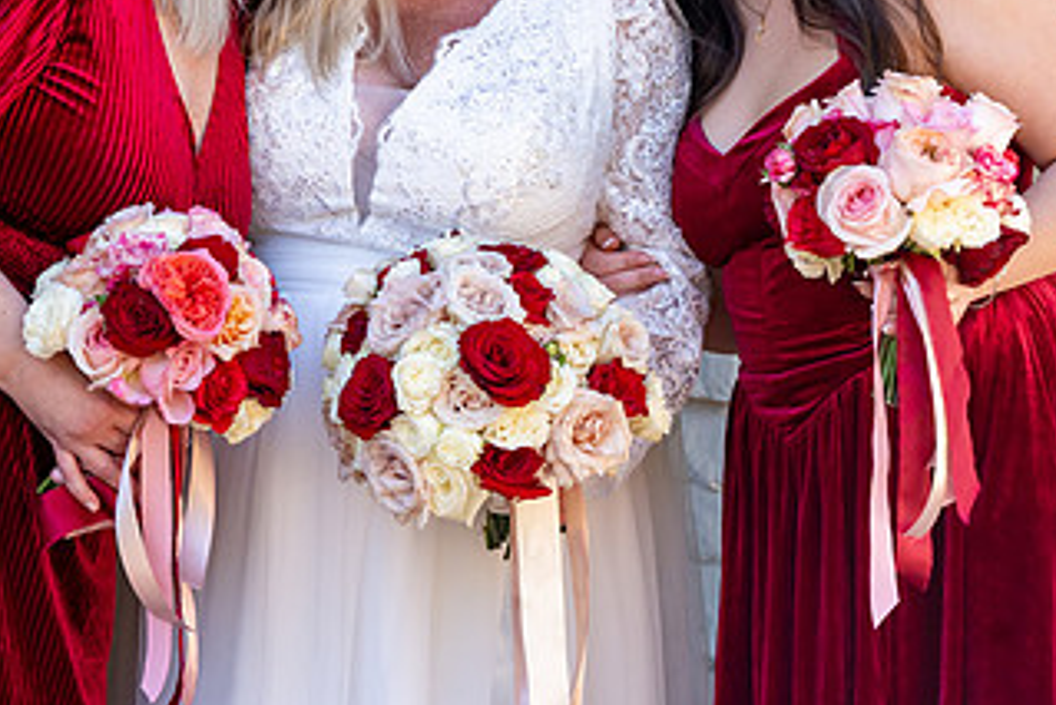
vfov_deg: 7.1
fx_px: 5664
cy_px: 137
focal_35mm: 193
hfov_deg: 10.7
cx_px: 503
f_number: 5.6
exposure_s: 1/250
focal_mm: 106
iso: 400
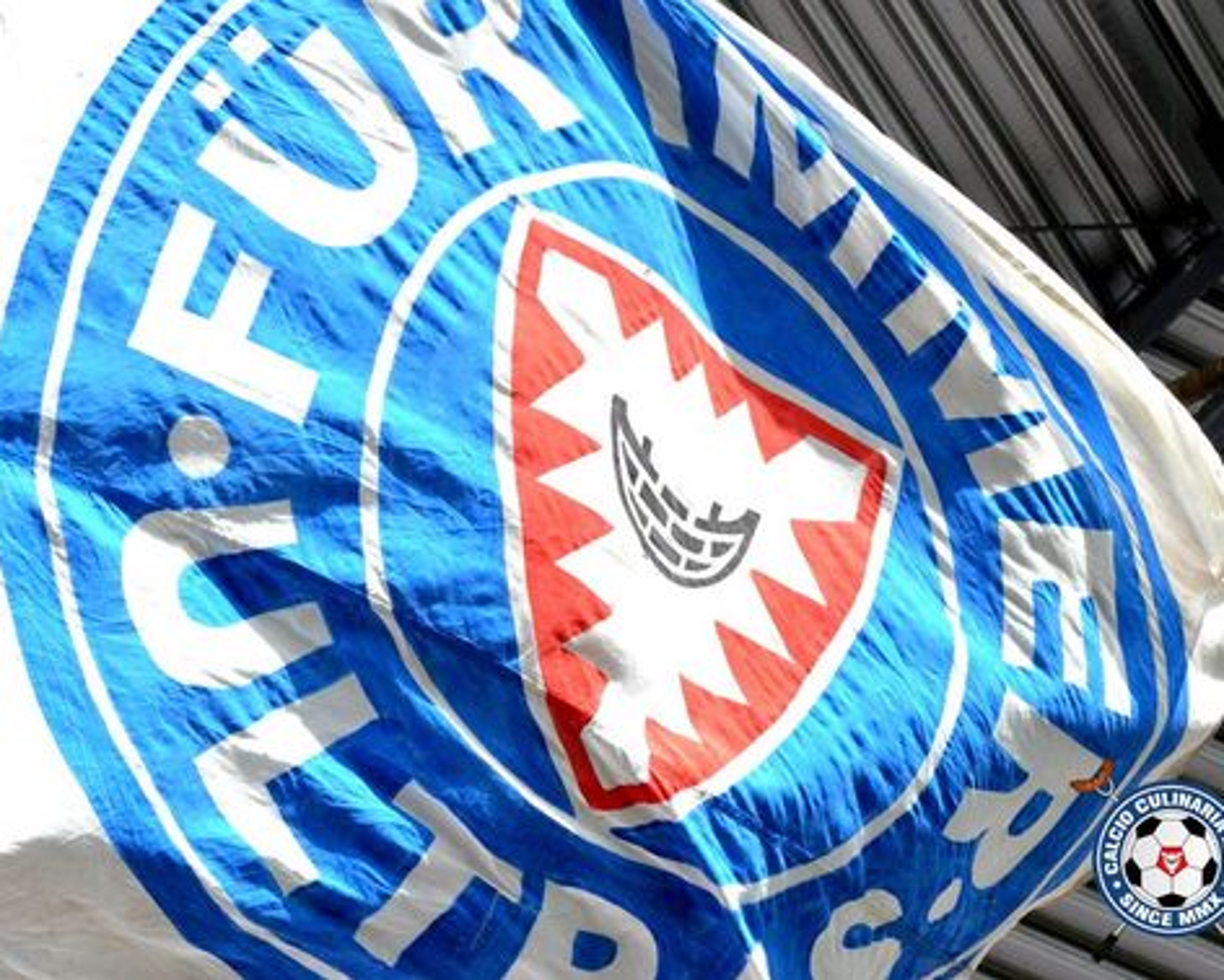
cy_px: 490
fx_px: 4313
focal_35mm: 119
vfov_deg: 13.0
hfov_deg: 16.2
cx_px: 573
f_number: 9
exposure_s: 1/2500
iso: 2000
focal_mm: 70
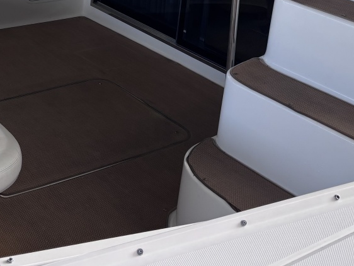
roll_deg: -4.4
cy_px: -79
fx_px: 757
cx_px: 106
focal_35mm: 74
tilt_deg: -11.3
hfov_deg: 26.1
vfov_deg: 18.5
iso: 40
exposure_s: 1/261
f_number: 1.6
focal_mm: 5.96
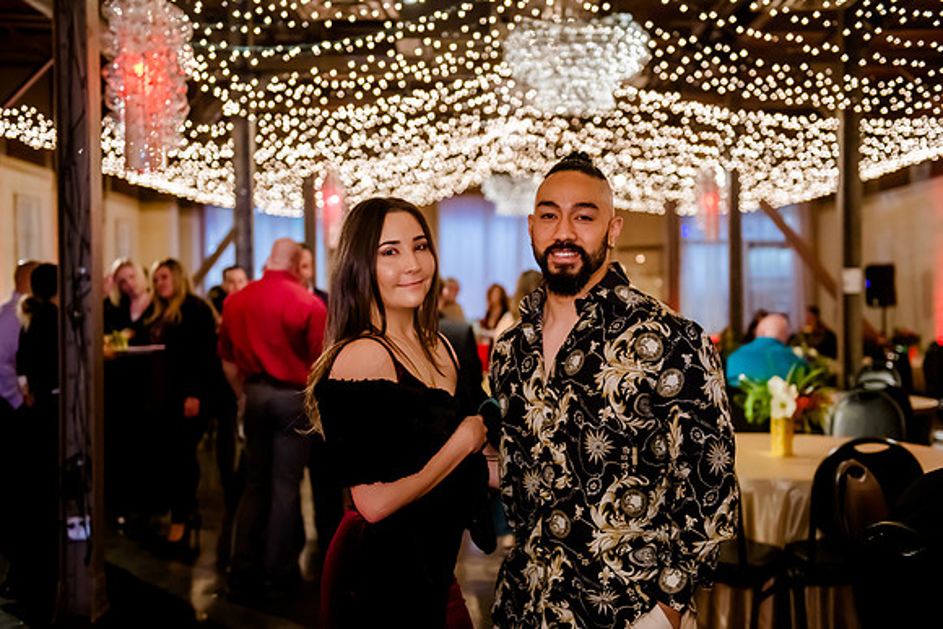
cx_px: 472
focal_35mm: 48
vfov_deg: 27.8
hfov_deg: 40.8
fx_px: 1269
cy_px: 314
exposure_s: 1/125
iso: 3200
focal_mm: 48
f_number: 2.8
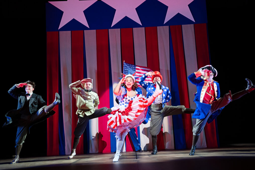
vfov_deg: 32.6
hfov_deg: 47.4
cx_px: 128
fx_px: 290
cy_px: 85
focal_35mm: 41
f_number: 7.1
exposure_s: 1/400
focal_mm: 41
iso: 2500
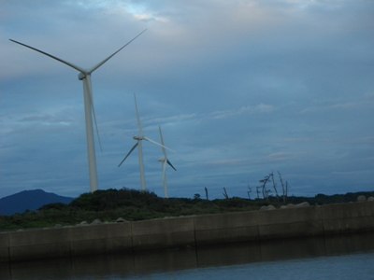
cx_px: 187
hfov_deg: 25.3
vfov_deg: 19.1
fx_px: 832
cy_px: 140
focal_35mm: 77
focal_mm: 13.7
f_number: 4.8
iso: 250
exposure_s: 1/100
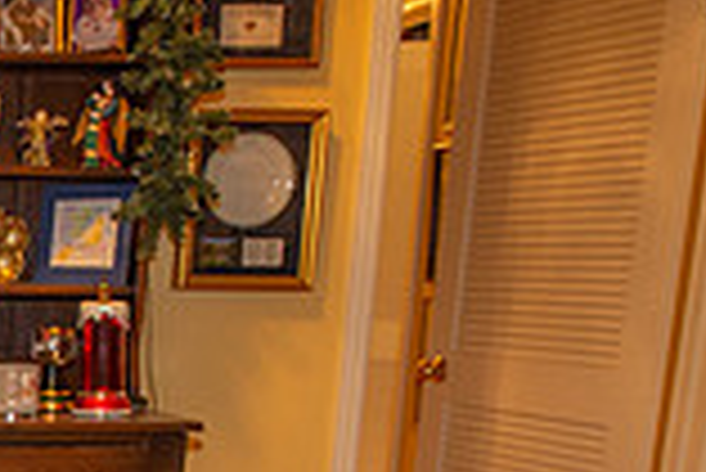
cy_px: 535
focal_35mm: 70
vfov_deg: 18.7
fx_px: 1374
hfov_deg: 23.4
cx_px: -342
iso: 1250
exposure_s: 1/100
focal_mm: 19
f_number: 3.2
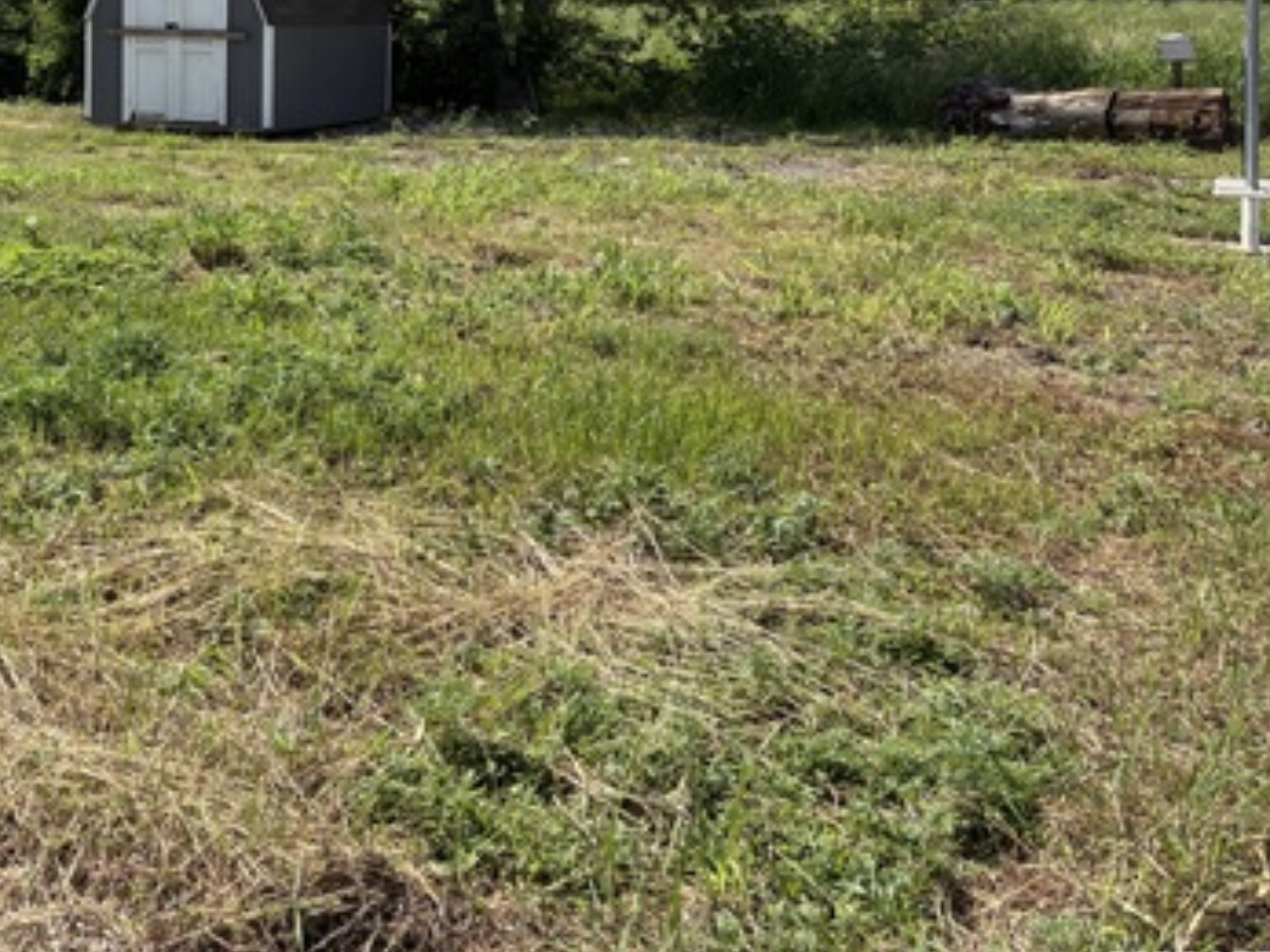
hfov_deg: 38.0
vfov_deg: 29.1
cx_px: 227
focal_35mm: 48
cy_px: 106
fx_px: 1760
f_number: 1.6
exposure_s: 1/3623
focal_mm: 5.96
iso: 50
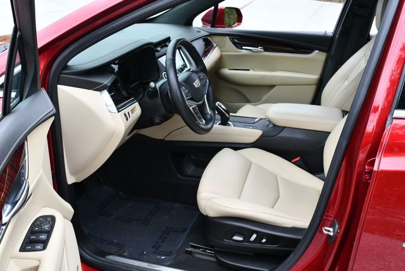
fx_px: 405
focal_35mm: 36
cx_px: 202
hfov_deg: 53.1
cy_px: 136
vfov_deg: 36.9
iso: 200
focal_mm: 18
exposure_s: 1/250
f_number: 5.6
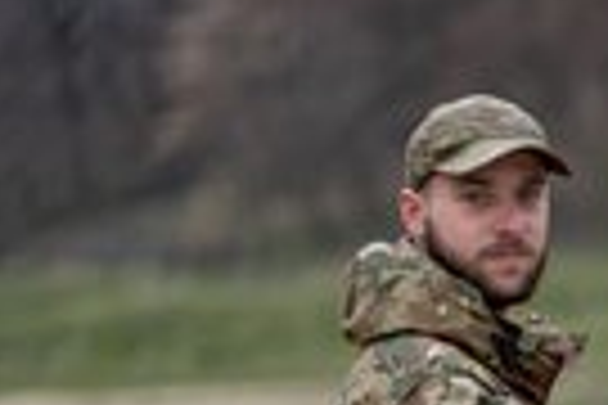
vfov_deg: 5.4
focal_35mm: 251
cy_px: 556
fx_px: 4239
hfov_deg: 8.1
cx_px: 712
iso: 100
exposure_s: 1/1600
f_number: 1.8
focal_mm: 85
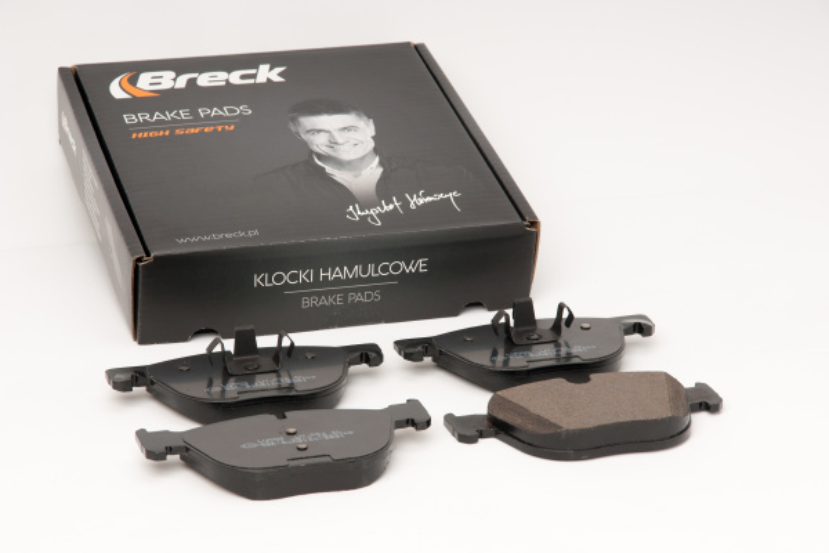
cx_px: 414
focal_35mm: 105
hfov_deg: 19.5
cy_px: 276
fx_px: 2418
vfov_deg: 13.0
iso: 100
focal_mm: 70
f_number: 11
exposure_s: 1/200
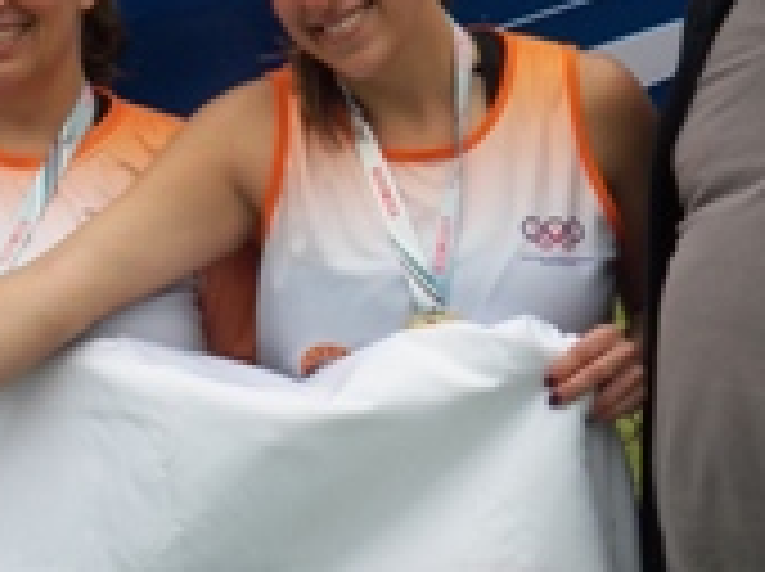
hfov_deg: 12.4
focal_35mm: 157
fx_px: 3465
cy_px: 374
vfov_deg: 9.4
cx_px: -20
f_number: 3.2
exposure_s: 1/1000
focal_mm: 8.9
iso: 125
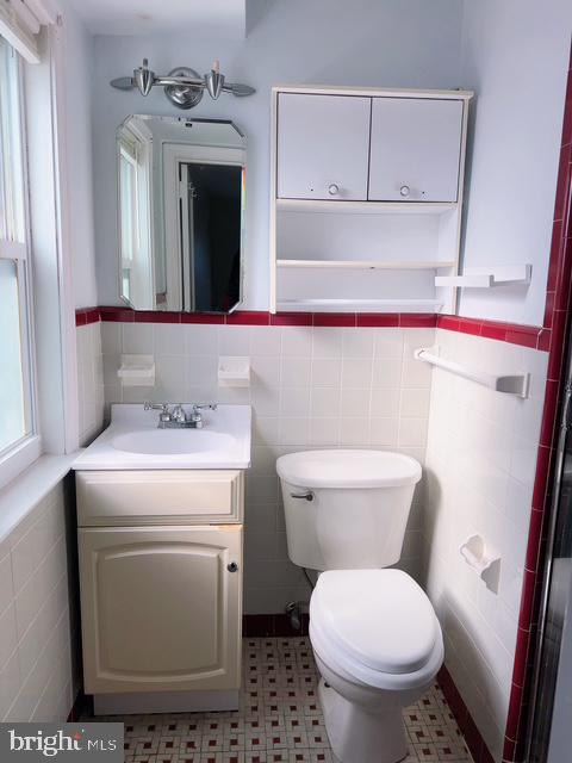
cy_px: 382
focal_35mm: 24
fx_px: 529
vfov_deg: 71.6
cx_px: 286
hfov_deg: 56.8
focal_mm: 6.86
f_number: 1.78
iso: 80
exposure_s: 1/1062
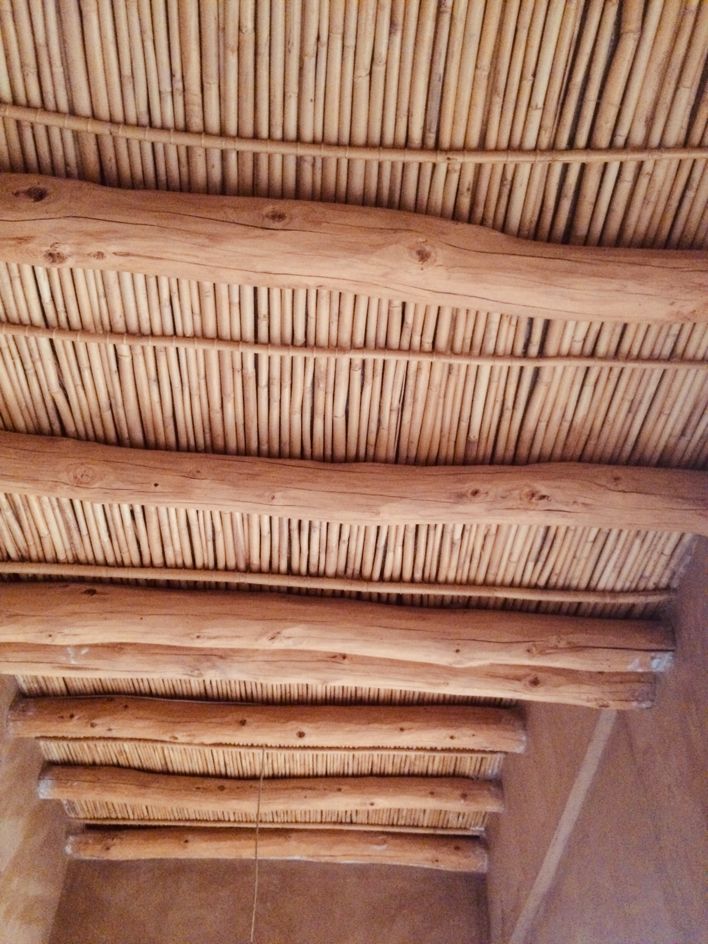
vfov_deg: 61.7
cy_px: 472
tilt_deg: +45.7
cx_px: 354
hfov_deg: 48.2
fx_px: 791
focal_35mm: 29
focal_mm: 4.15
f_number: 2.2
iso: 500
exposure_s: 1/17
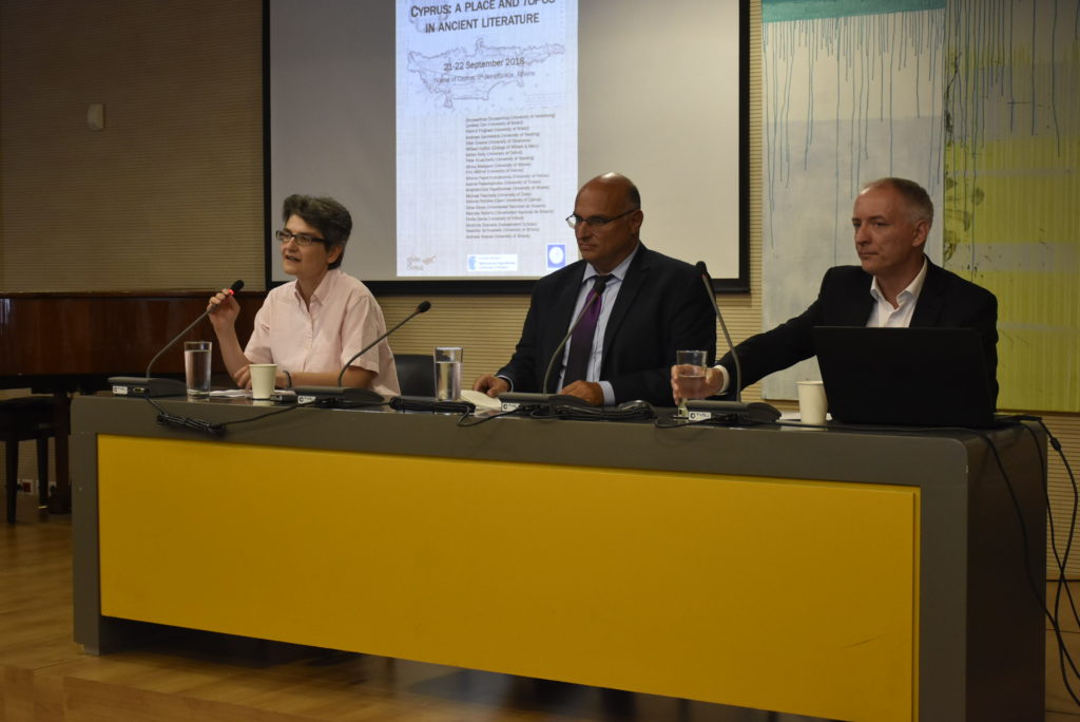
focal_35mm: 57
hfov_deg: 35.0
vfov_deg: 23.8
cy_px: 361
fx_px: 1711
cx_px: 540
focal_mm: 38
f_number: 5
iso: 1600
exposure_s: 1/100
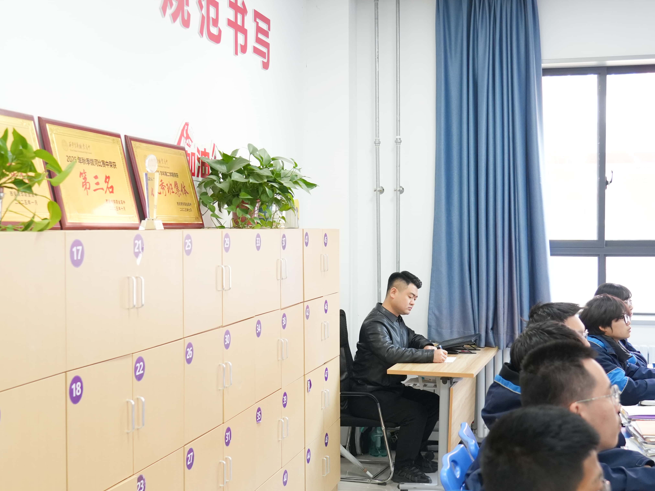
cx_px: 303
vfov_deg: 30.9
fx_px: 889
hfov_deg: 40.4
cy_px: 246
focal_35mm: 47
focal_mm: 29
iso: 2000
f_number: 4
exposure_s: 1/125
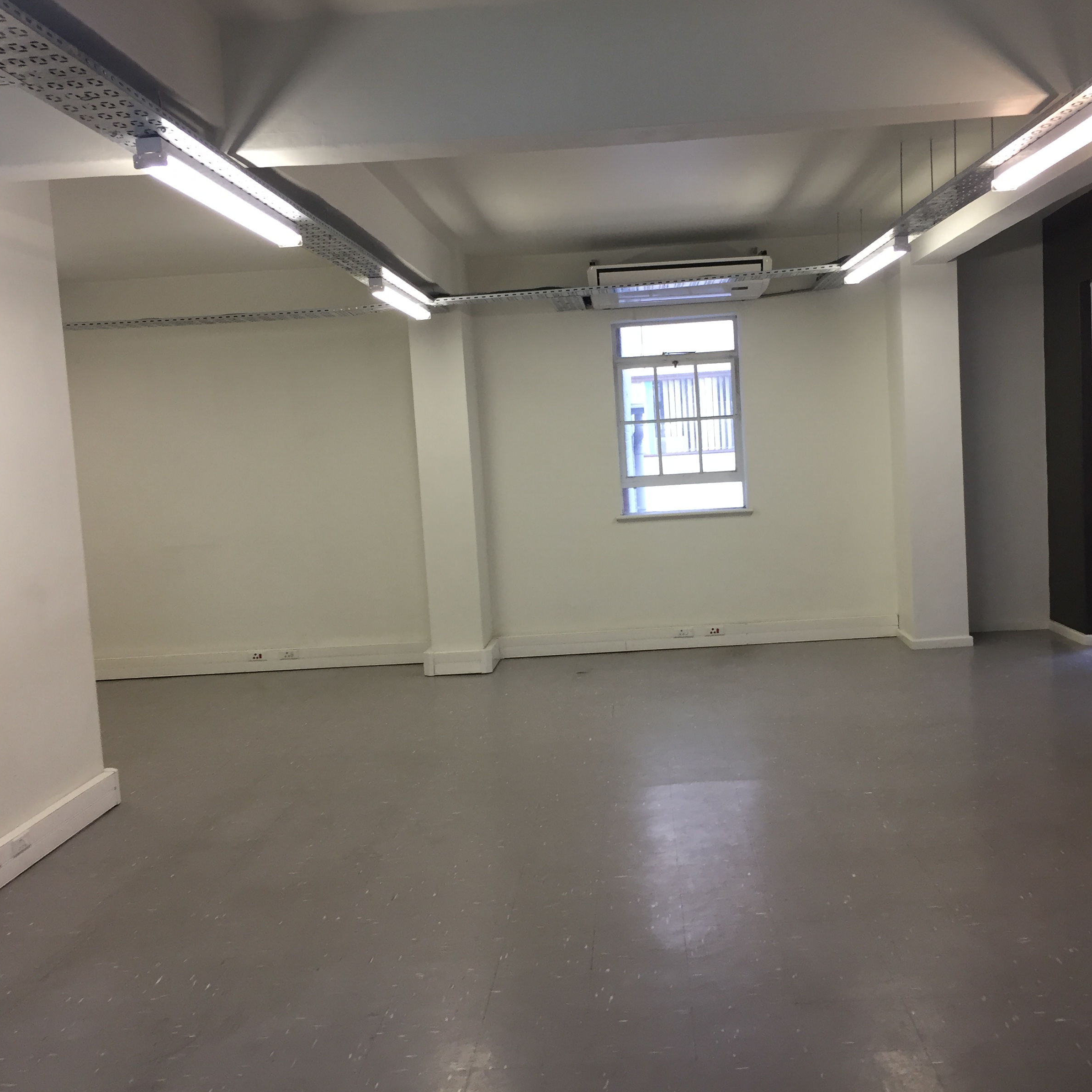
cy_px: 536
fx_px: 1249
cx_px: 594
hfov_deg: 47.2
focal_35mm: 35
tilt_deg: -1.9
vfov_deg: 47.2
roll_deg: +1.5
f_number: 2.2
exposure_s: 1/33
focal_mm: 4.15
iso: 50
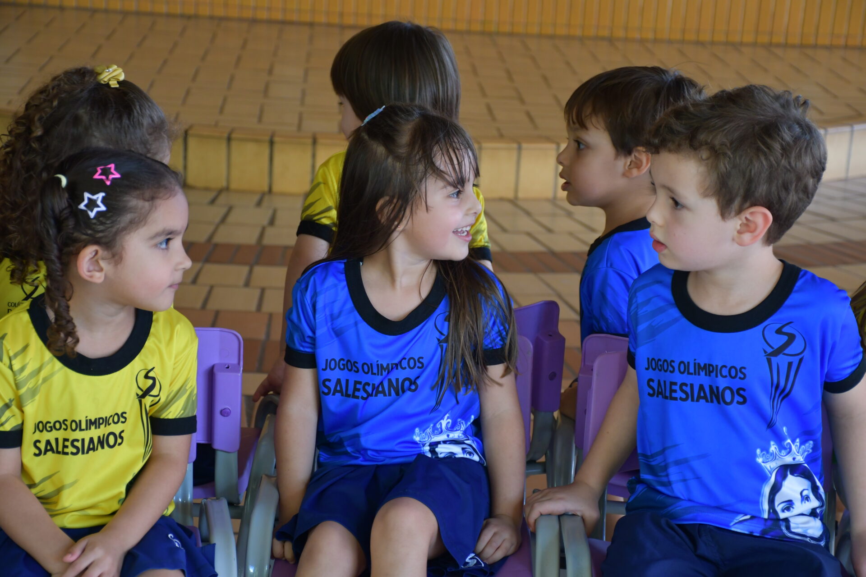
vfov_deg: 15.2
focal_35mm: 90
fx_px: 2165
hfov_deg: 22.6
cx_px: 433
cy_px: 288
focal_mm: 60
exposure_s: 1/125
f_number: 5
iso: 1000
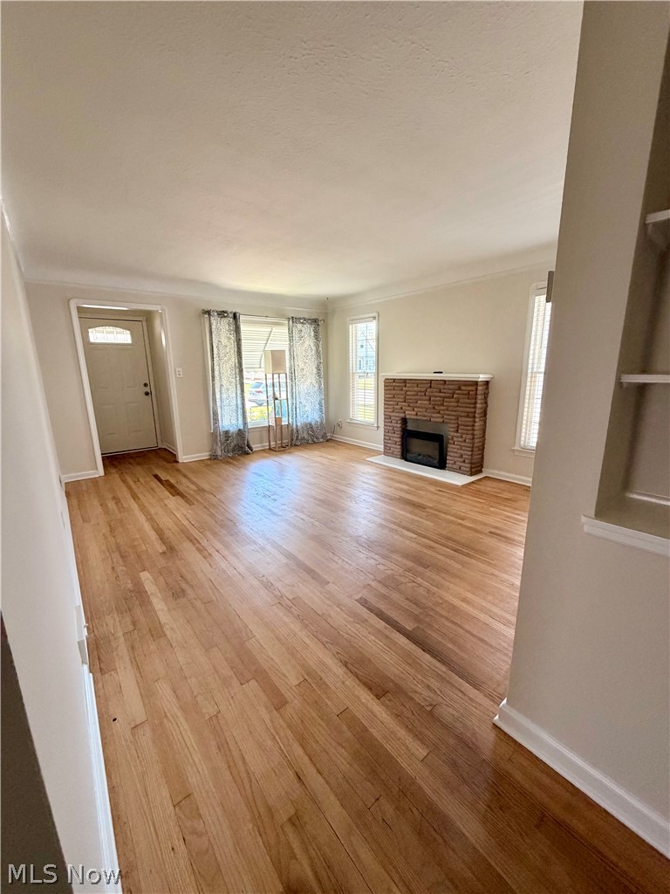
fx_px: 361
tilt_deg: -13.3
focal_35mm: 14
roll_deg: +1.2
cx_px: 335
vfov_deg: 102.1
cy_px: 447
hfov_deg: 85.7
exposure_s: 1/121
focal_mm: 2.22
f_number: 2.2
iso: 320
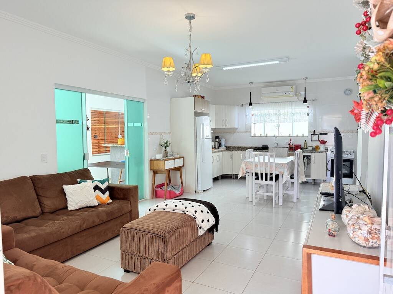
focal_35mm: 24
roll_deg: +0.0
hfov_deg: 71.6
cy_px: 147
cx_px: 196
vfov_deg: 56.8
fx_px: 272
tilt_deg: -2.8
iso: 100
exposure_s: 1/263
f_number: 1.78
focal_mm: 6.76
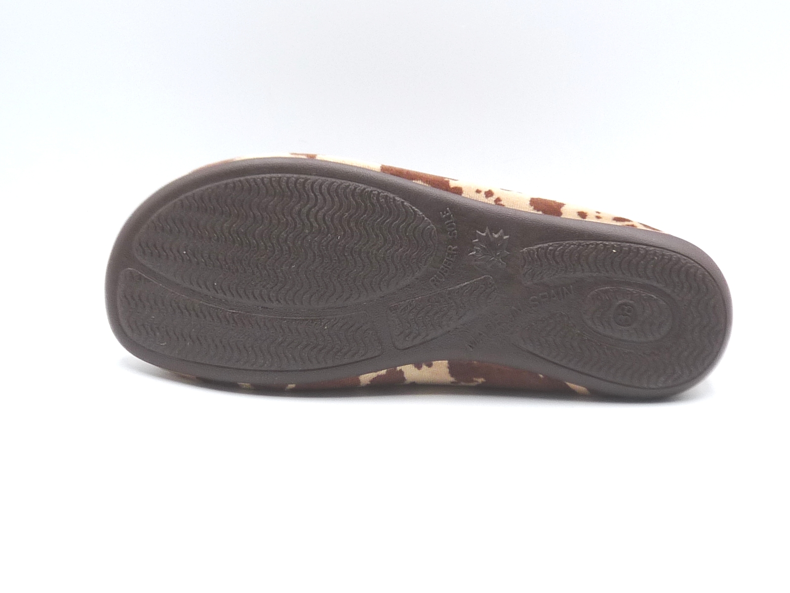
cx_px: 395
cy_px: 296
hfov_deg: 38.9
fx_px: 1118
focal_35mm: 49
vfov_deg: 29.7
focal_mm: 4.8
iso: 100
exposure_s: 1/200
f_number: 4
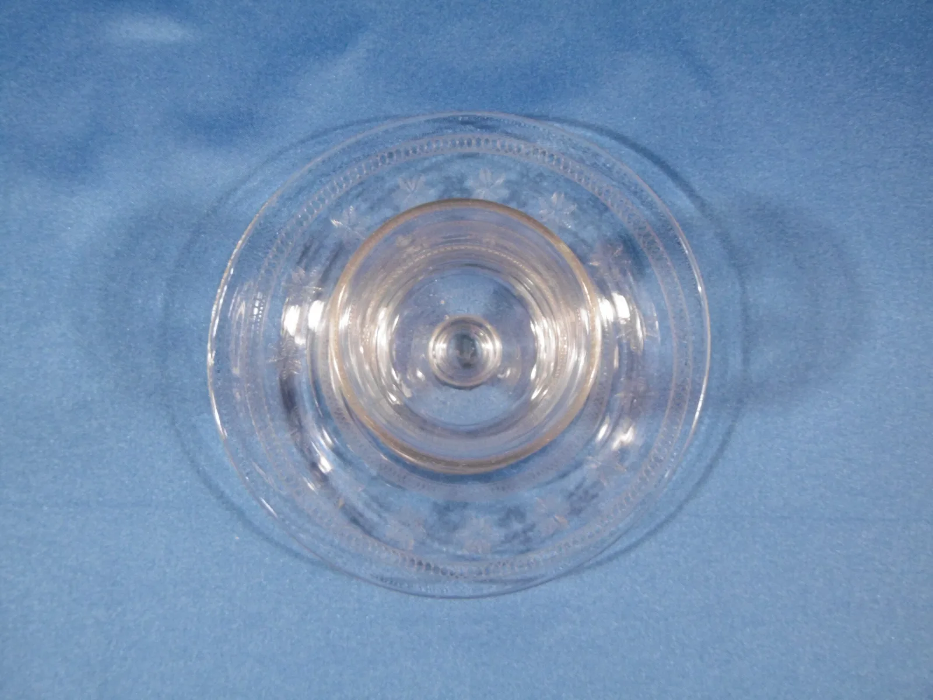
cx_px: 466
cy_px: 350
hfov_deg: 43.9
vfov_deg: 33.6
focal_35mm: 43
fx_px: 1159
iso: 400
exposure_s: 1/13
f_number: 3.8
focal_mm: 7.7
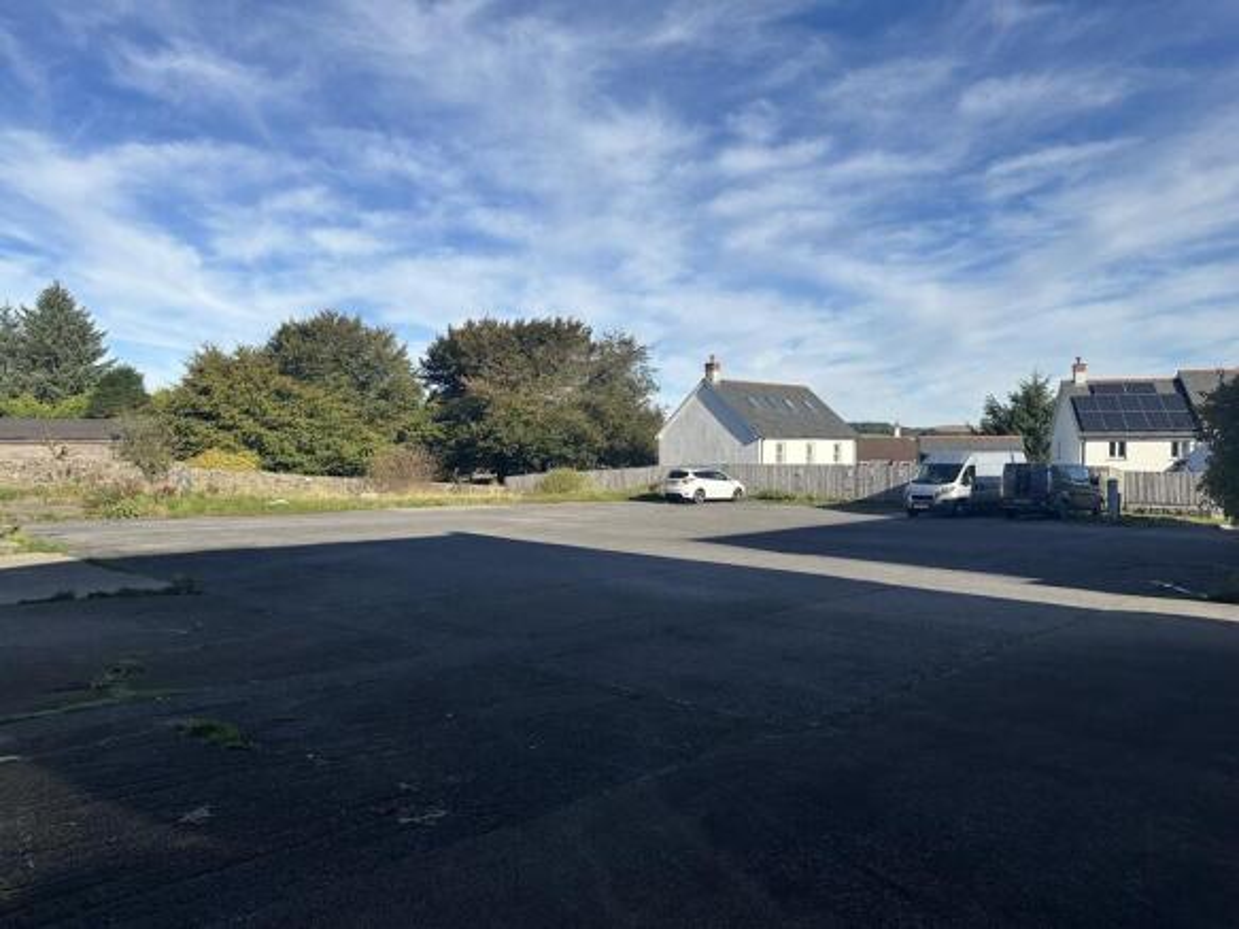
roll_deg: +1.0
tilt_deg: -2.3
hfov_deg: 71.6
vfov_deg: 56.8
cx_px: 620
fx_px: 859
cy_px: 464
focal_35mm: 24
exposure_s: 1/5263
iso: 80
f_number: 1.78
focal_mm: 6.86
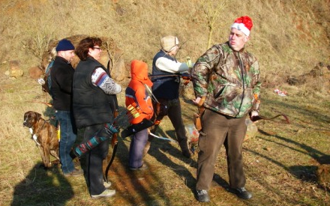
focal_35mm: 41
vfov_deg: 31.2
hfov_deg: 48.2
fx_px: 369
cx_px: 164
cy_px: 100
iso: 64
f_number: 3.3
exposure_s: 1/250
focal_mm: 6.3
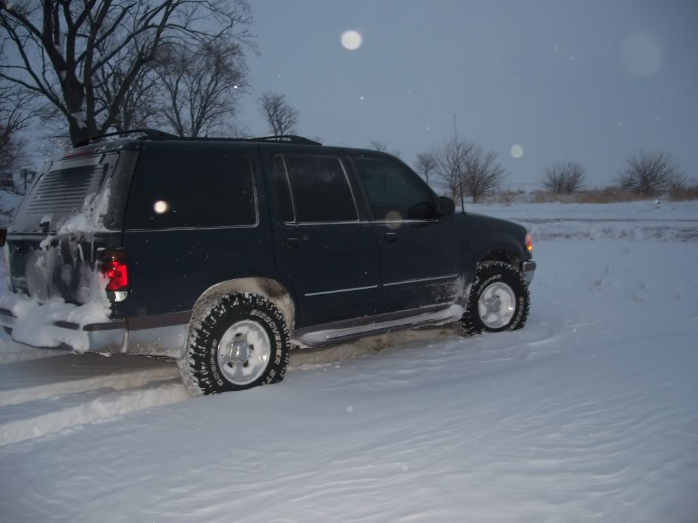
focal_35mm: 37
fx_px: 746
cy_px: 262
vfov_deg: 38.7
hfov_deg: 50.1
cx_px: 349
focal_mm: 7.8
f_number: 2.8
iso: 80
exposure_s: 1/60
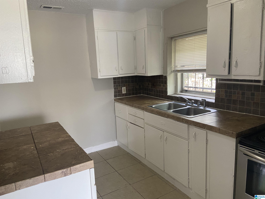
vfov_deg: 53.1
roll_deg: +2.5
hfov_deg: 67.3
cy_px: 100
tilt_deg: -9.6
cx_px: 132
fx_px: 199
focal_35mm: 26
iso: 160
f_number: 1.8
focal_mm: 4.25
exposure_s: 1/60
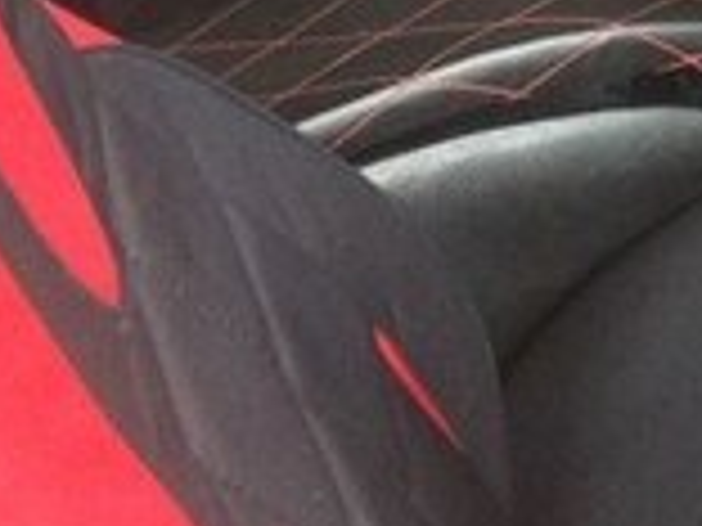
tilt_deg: -29.1
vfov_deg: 11.2
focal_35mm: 123
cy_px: -416
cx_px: 1138
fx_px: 2494
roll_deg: +1.4
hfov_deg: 14.6
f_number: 2.2
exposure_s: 1/33
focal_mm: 4.15
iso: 200
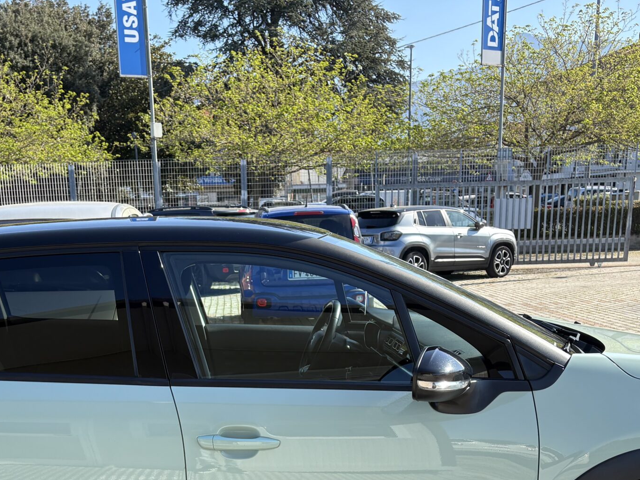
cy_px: 449
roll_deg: +2.1
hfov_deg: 38.7
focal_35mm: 49
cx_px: 244
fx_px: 906
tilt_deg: -14.6
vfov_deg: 28.3
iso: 50
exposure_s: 1/1217
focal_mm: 5.96
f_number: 1.6
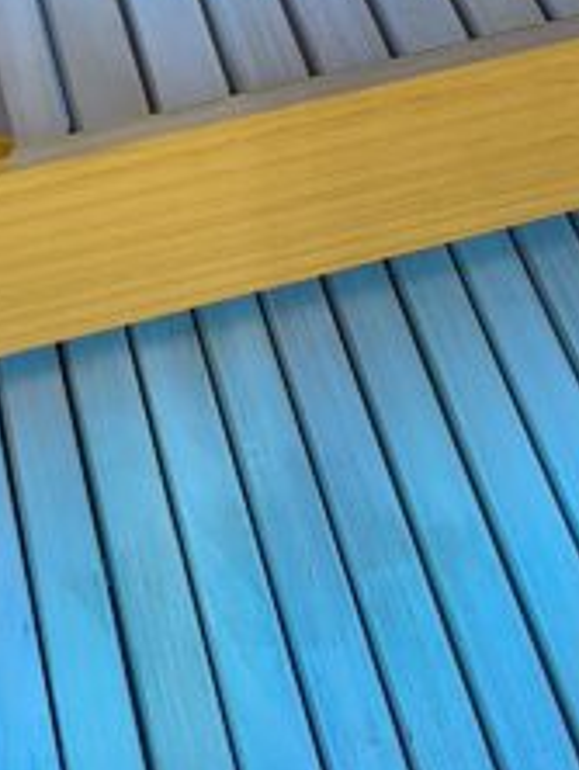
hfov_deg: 14.0
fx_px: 2359
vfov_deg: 13.9
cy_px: -995
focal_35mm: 106
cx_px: 361
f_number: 1.8
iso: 792
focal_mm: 5.56
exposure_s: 1/120
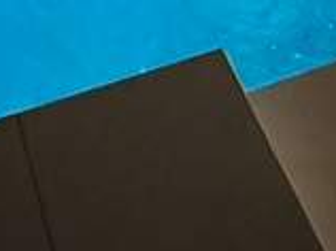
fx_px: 882
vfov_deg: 12.1
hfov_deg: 21.5
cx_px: 108
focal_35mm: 91
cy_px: -394
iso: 1250
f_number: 2.2
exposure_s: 1/60
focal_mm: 2.22
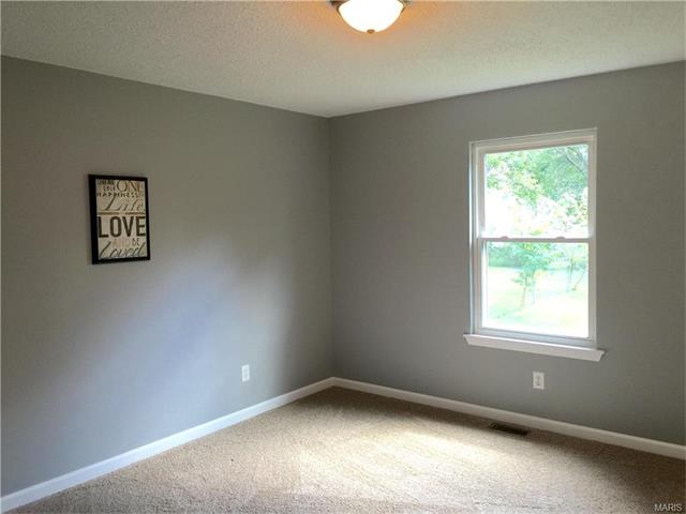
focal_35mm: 29
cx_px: 343
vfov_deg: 48.2
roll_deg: +0.1
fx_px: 575
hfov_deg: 61.7
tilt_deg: -4.0
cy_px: 257
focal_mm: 4.15
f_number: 2.2
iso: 32
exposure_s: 1/30
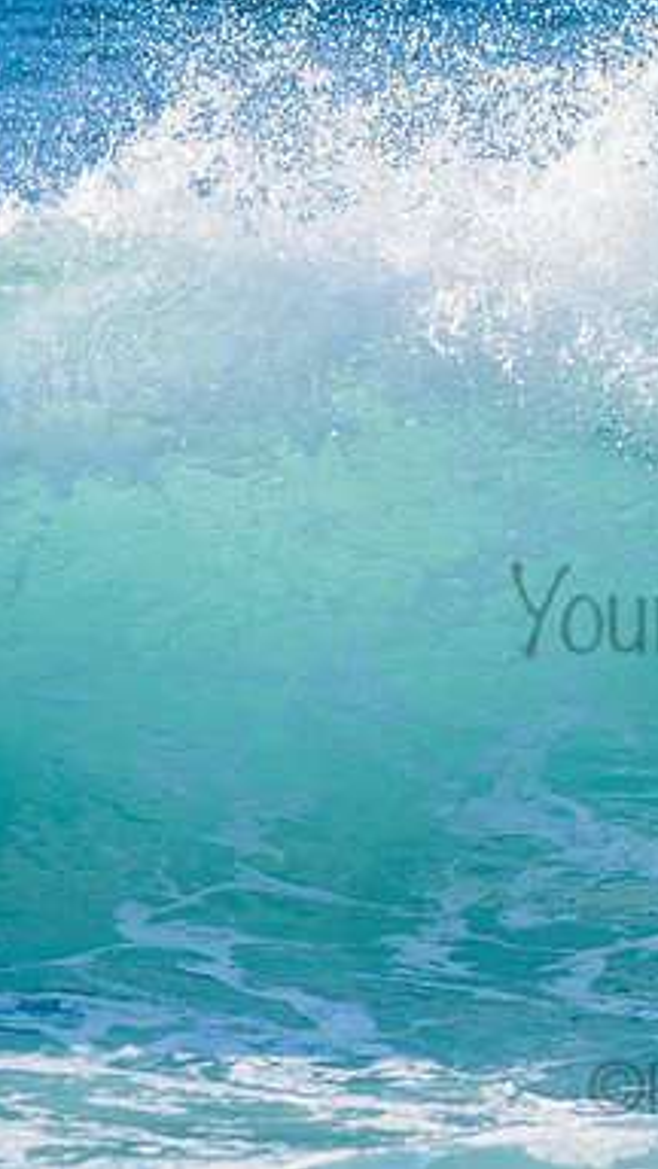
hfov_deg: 2.1
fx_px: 18145
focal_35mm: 585
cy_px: 583
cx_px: 826
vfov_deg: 3.7
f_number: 5.6
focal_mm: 370
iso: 360
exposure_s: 1/2000
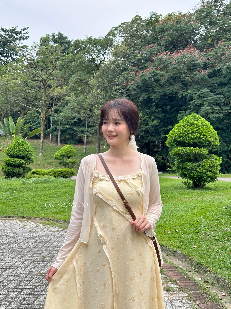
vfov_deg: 39.7
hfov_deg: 30.3
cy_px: 154
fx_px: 427
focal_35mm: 48
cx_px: 116
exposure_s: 1/532
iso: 64
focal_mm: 6.86
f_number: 1.78
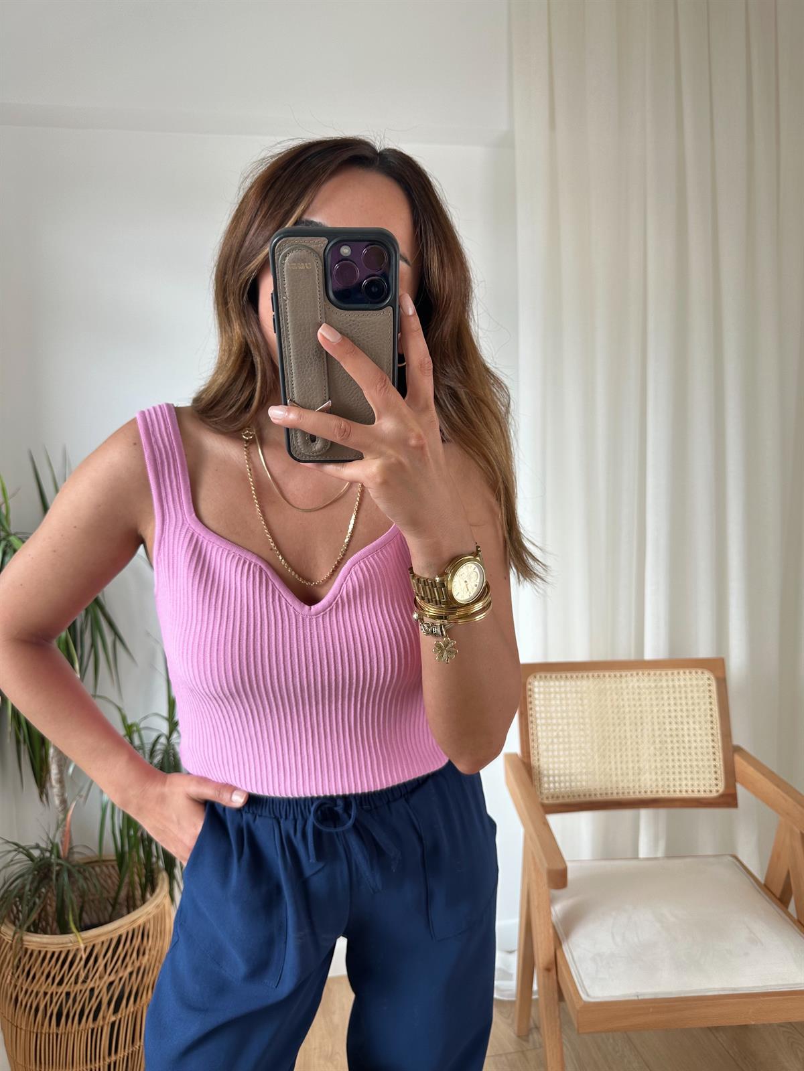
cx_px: 402
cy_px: 536
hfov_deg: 56.8
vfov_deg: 71.6
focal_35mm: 24
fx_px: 743
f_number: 1.78
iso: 100
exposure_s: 1/121
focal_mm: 6.86
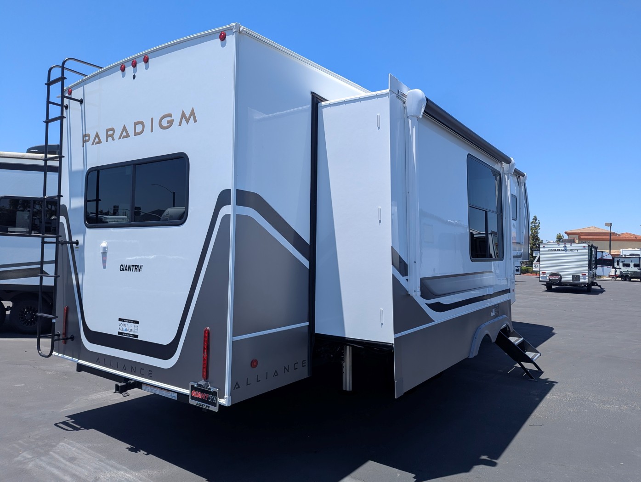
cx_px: 320
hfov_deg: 71.5
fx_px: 445
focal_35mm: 24
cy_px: 241
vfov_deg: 56.9
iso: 46
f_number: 1.85
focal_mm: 6.81
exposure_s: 1/1618
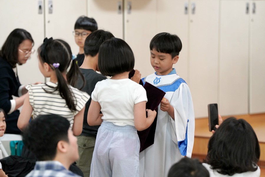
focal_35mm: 200
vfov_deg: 6.9
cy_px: 88
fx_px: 1472
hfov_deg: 10.3
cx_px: 132
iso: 2500
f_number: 4
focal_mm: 200
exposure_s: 1/250
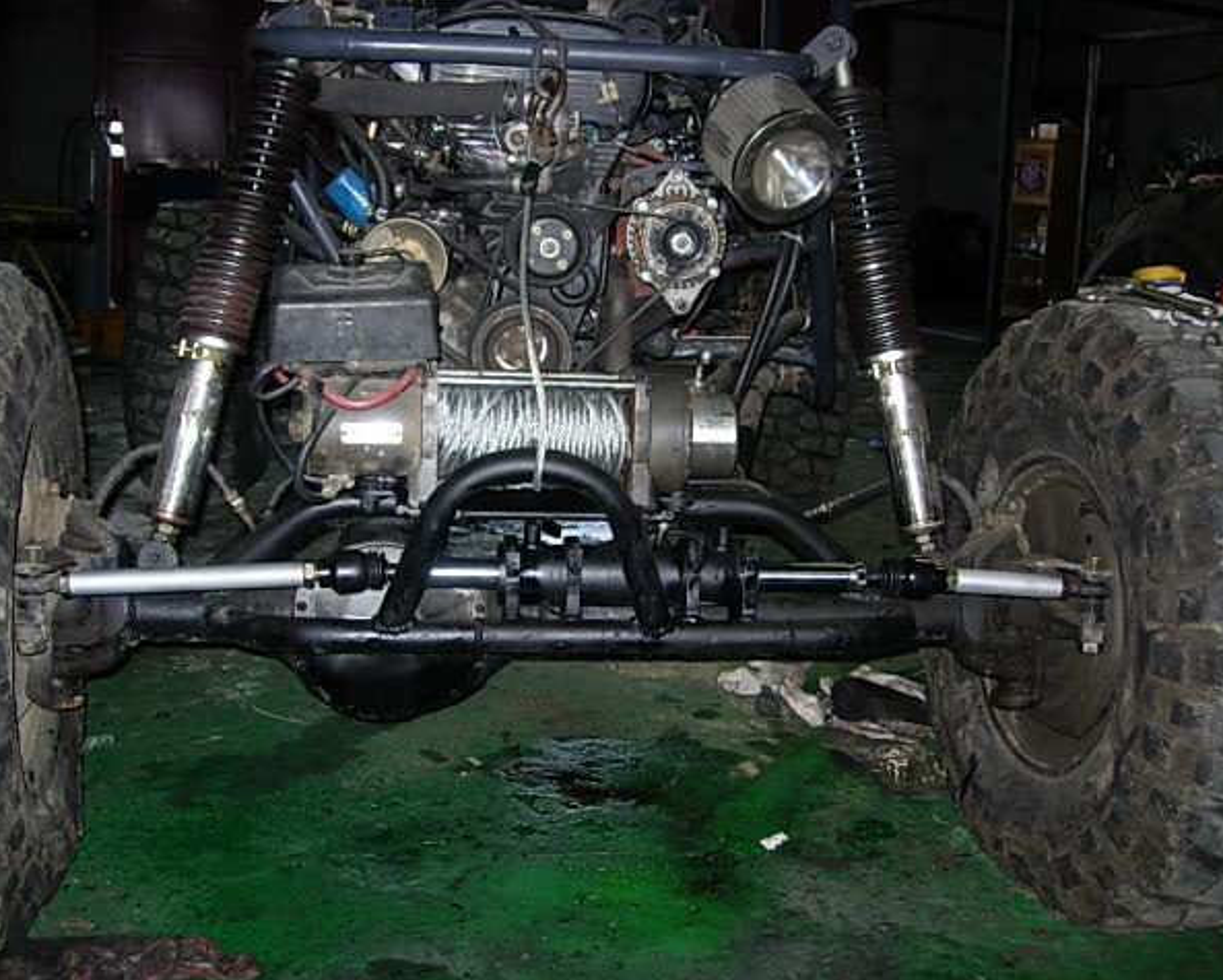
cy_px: 491
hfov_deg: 45.8
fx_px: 1449
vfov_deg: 37.4
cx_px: 619
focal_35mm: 40
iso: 79
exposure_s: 1/64
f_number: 2.8
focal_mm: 7.8
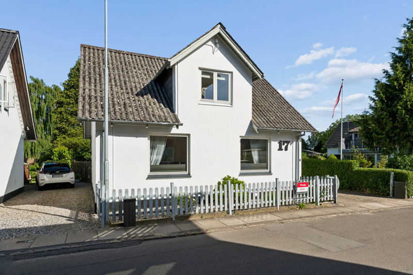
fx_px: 275
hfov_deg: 73.8
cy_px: 138
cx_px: 206
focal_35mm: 24
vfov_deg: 53.1
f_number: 8
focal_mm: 16
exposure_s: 1/2000
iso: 400
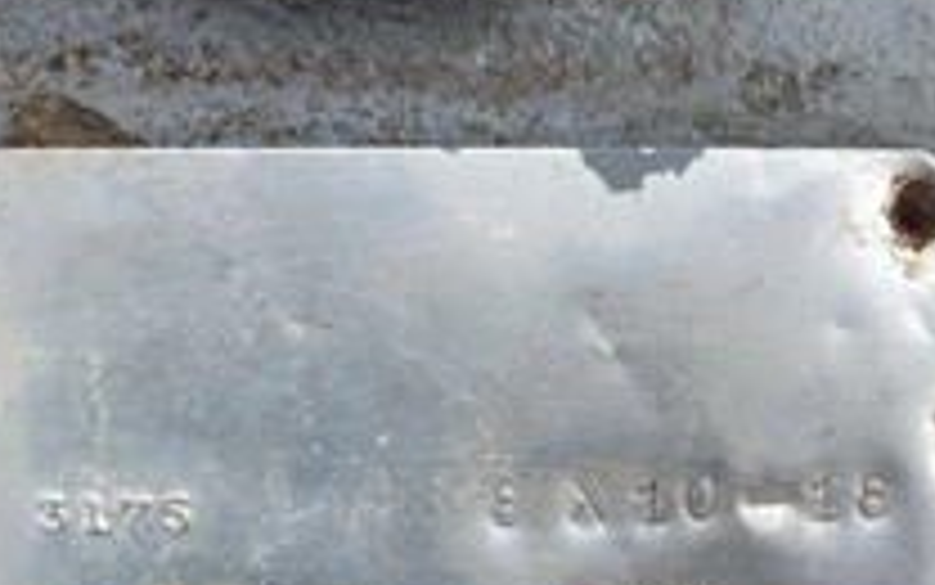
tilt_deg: -84.8
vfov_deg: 23.7
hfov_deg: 38.0
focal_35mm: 53
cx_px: 369
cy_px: 536
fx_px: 1351
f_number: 1.6
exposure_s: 1/1225
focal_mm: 5.1
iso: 32
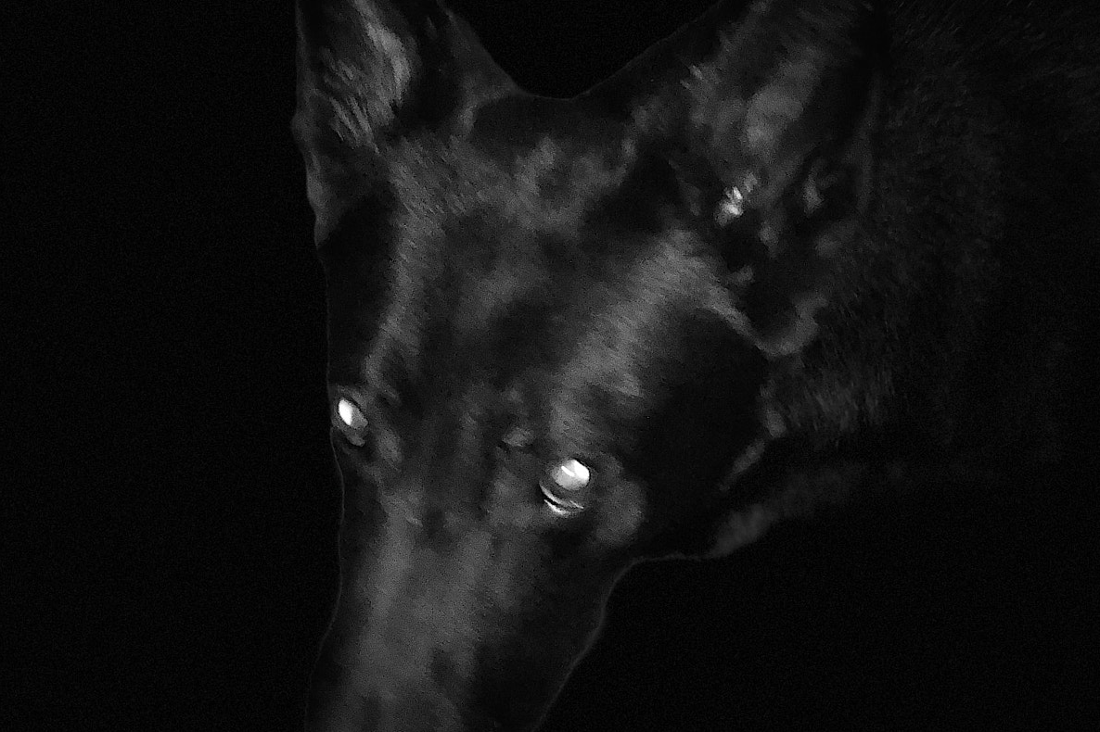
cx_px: 548
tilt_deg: -43.3
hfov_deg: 25.4
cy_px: 327
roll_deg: +1.8
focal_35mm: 80
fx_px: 2444
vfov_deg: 17.0
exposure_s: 1/60
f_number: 2.8
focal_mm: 6.6
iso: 800
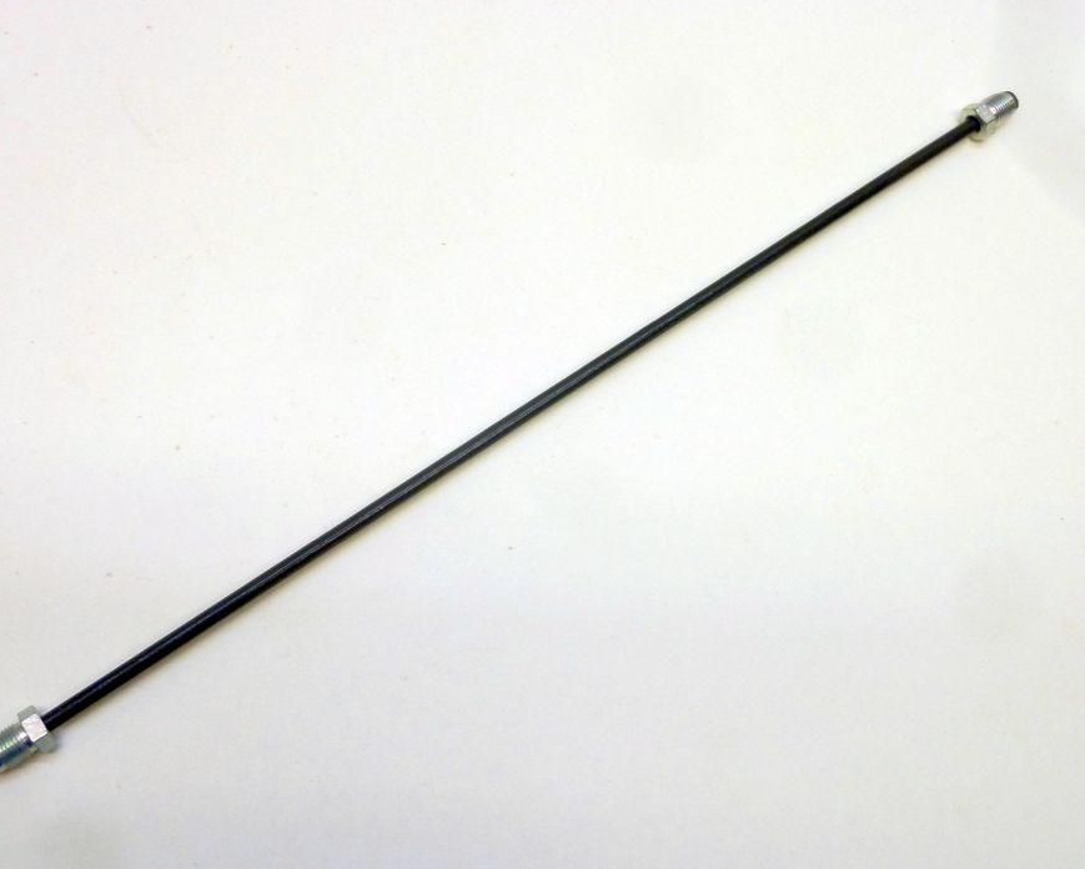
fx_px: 1414
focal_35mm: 44
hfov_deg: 42.0
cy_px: 433
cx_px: 511
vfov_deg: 34.2
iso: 250
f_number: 3.7
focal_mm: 6.9
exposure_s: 1/30
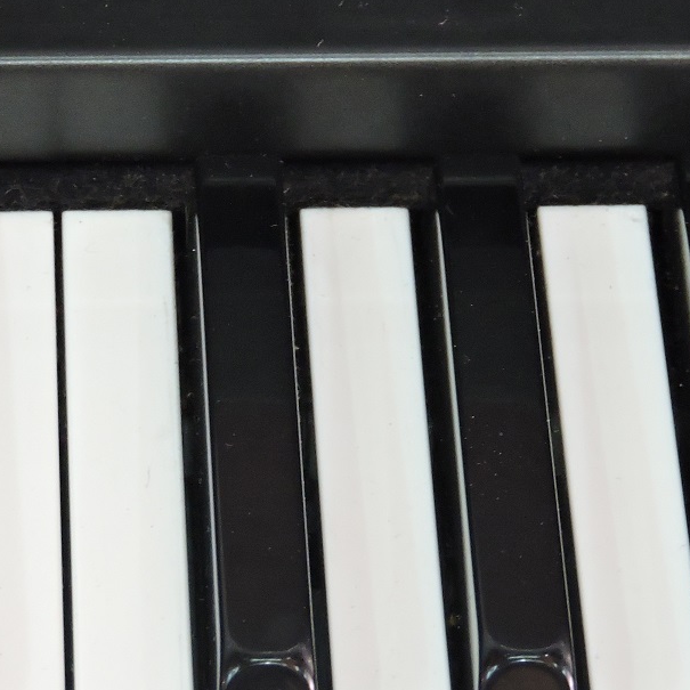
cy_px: 377
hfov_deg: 5.6
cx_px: 246
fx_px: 7059
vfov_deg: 5.6
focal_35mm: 313
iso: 800
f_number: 4.4
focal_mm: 27.6
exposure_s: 1/20
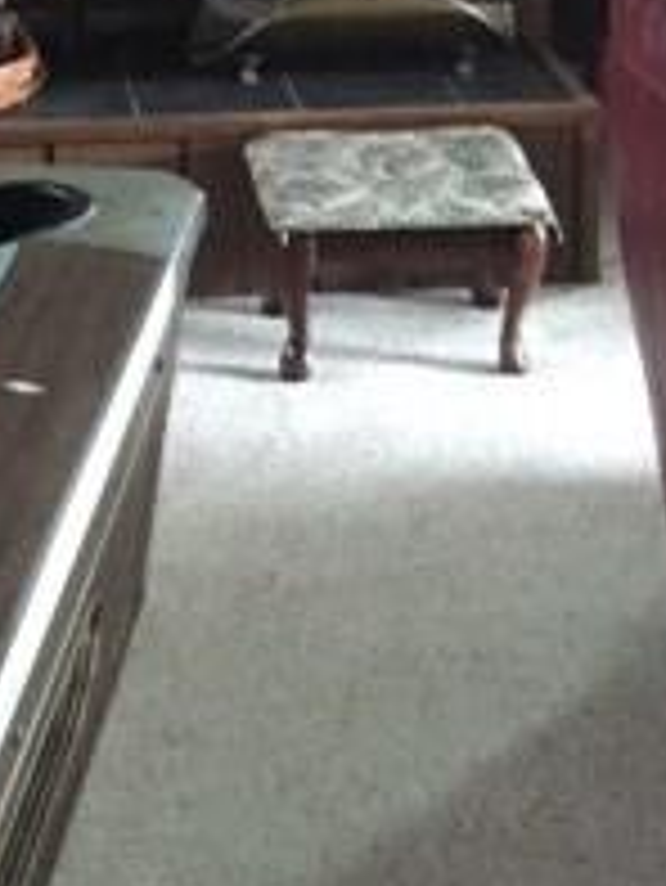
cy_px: -360
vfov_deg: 18.9
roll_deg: +2.0
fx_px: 2409
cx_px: 90
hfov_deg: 15.6
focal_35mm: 94
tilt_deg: -5.6
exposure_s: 1/15
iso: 400
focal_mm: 4.15
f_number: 2.2
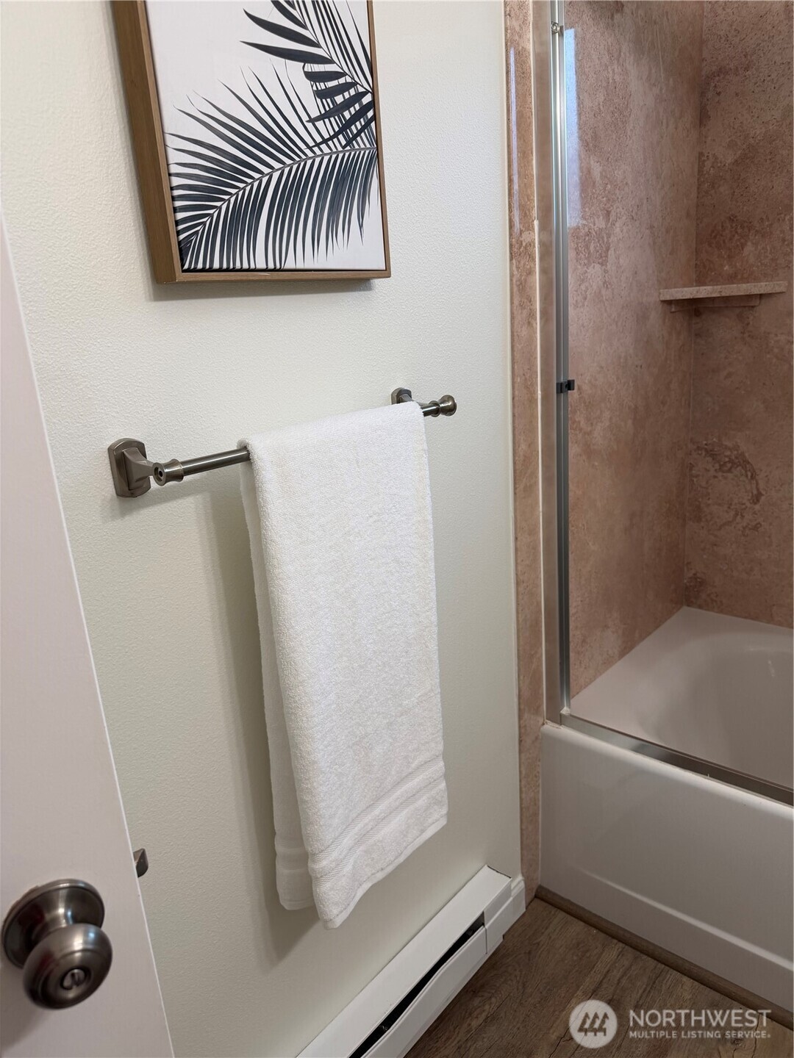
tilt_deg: -16.9
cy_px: 529
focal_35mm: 24
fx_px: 734
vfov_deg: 71.6
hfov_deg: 56.8
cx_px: 397
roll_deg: +5.0
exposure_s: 1/120
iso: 100
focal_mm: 6.76
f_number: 1.78
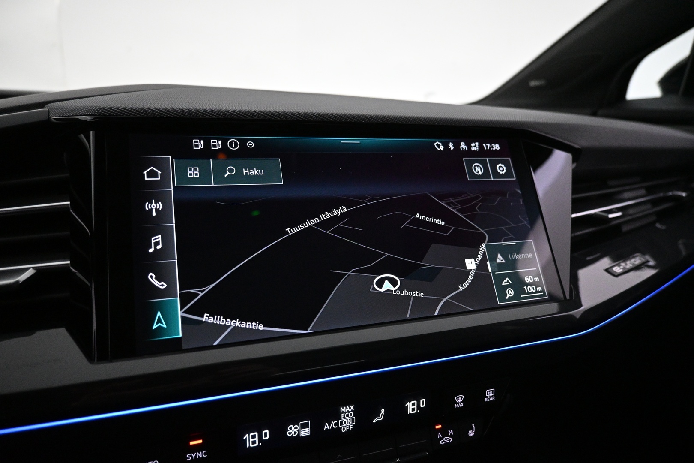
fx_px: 463
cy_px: 232
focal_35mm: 24
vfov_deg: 53.1
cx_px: 347
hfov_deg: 73.7
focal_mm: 16
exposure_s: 1/160
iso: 4000
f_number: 3.5
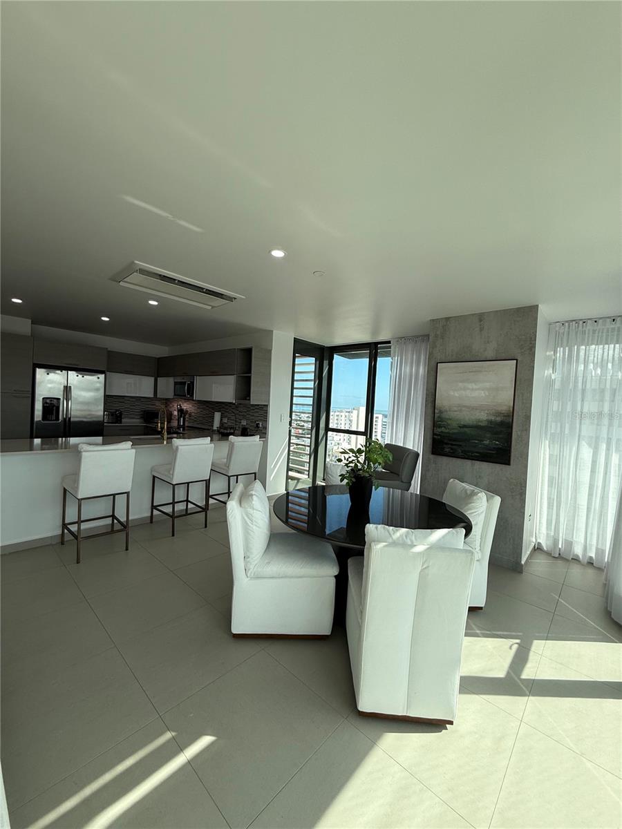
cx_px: 311
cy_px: 414
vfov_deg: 102.1
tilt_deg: -0.4
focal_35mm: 14
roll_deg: -3.5
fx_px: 335
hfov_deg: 85.7
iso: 50
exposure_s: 1/439
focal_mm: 2.22
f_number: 2.2
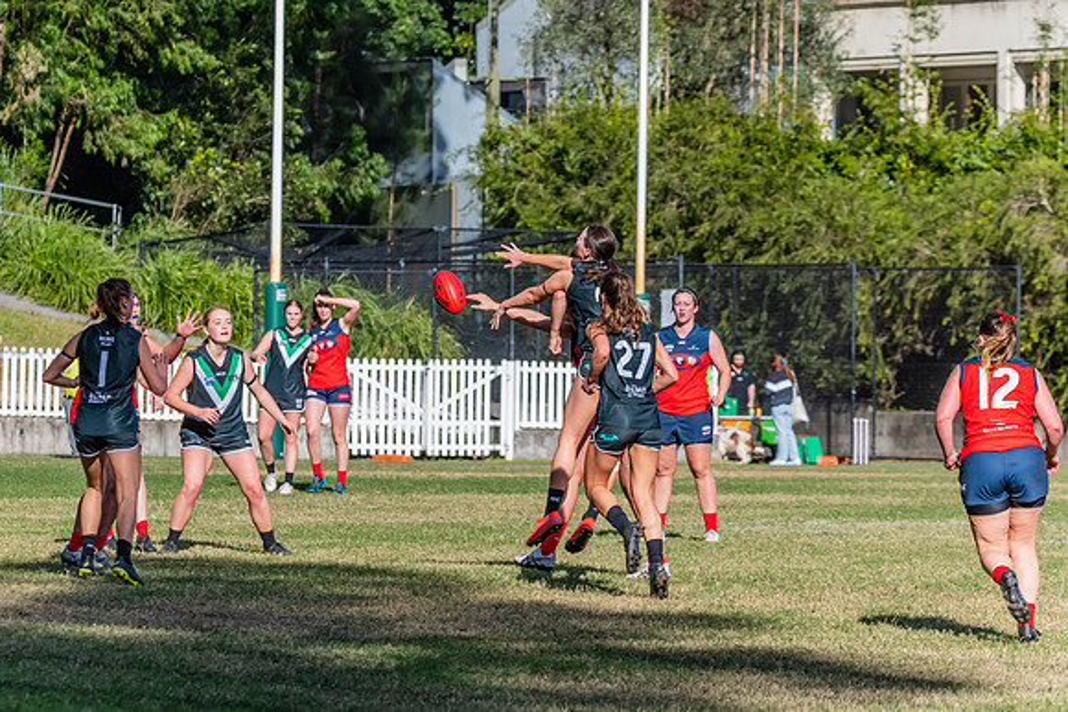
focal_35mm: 254
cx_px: 461
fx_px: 7534
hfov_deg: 8.1
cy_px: 308
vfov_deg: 5.4
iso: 800
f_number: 10
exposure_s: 1/1600
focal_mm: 220
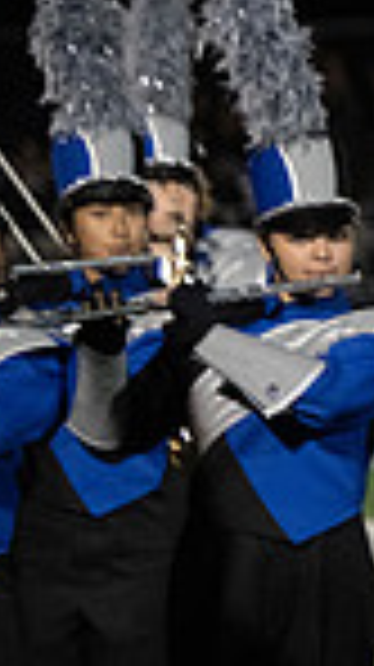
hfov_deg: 2.8
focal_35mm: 432
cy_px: 425
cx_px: 1239
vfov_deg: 5.0
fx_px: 7634
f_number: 2.8
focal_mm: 105
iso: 5000
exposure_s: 1/1250
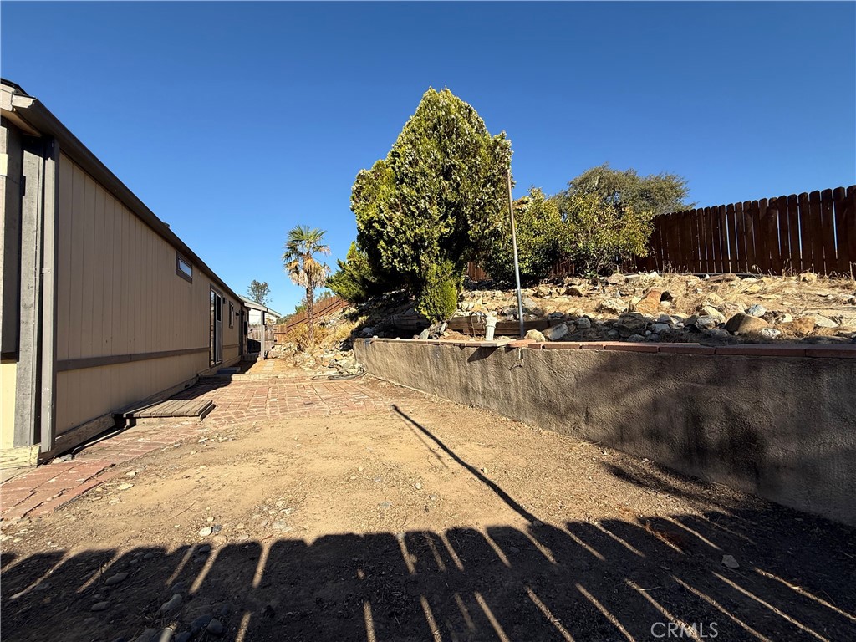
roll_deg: +0.7
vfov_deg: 85.7
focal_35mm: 14
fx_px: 346
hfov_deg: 102.1
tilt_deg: +3.3
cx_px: 428
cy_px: 321
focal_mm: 2.22
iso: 50
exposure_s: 1/1656
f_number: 2.2
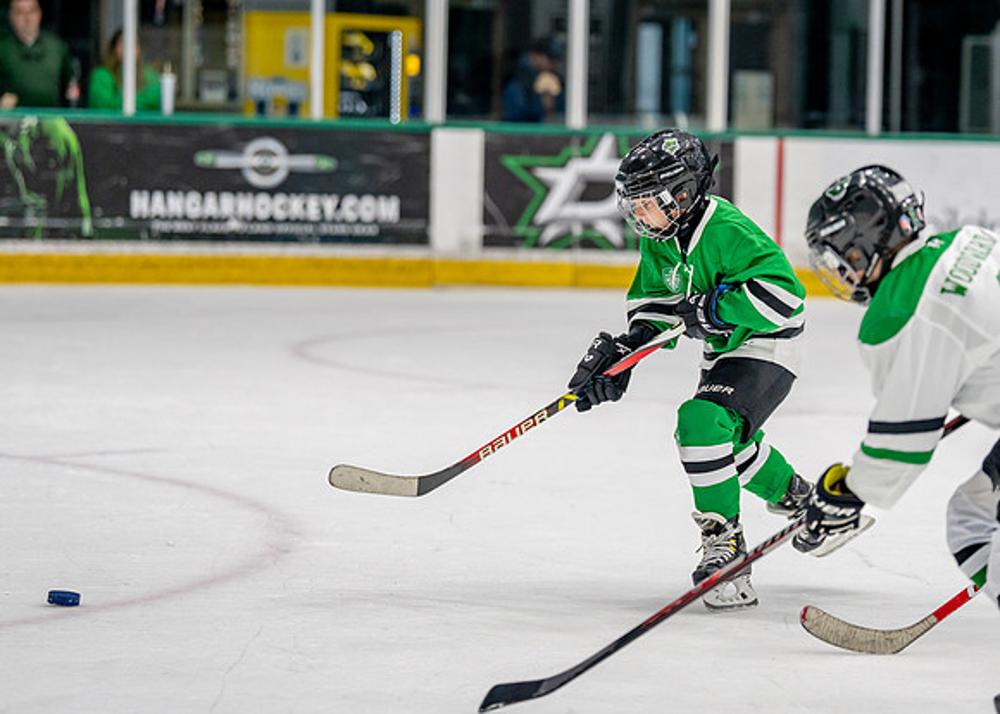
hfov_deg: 12.1
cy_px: 285
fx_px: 4695
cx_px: 667
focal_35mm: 165
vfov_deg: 8.7
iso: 1000
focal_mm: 126
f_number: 2.8
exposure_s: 1/1250
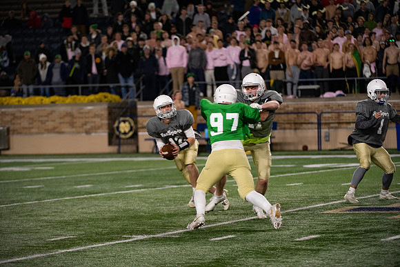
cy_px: 134
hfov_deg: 10.3
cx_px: 200
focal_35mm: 200
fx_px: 2223
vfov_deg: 6.9
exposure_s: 1/500
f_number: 4
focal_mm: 200
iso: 3200
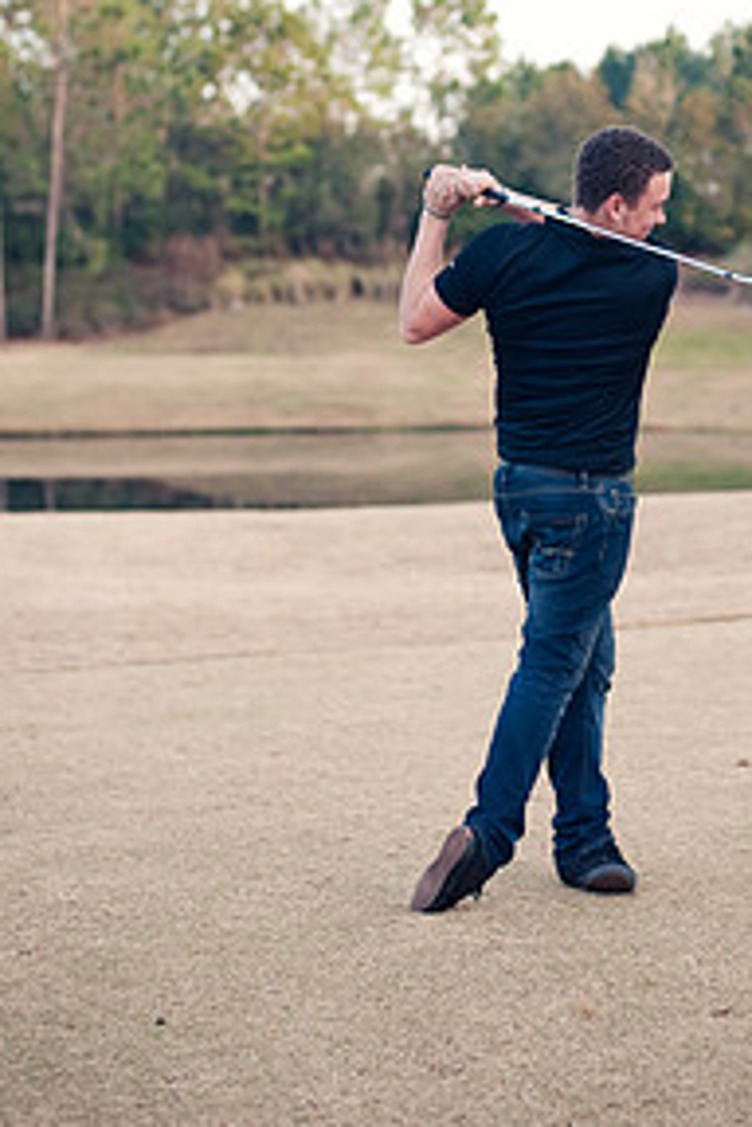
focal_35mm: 78
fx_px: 2444
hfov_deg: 17.4
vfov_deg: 25.8
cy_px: 325
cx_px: 558
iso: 200
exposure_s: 1/500
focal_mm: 50
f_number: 2.2
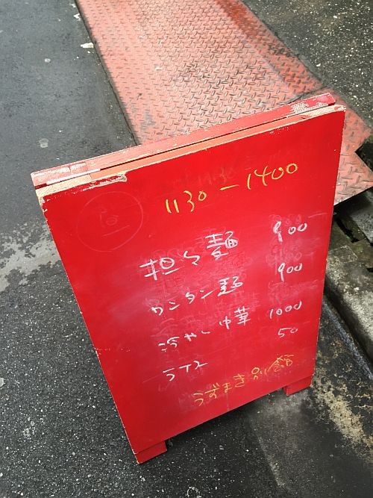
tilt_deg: -52.0
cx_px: 186
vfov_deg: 61.7
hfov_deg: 48.2
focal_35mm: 29
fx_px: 417
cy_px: 249
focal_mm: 4.15
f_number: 2.2
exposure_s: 1/60
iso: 40
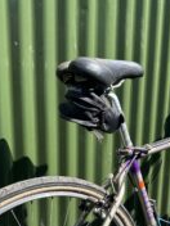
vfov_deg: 38.0
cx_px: 135
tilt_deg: -14.0
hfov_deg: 29.0
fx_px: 321
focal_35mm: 49
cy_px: 168
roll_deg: -4.0
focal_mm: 6.86
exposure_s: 1/1304
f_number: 1.78
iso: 80
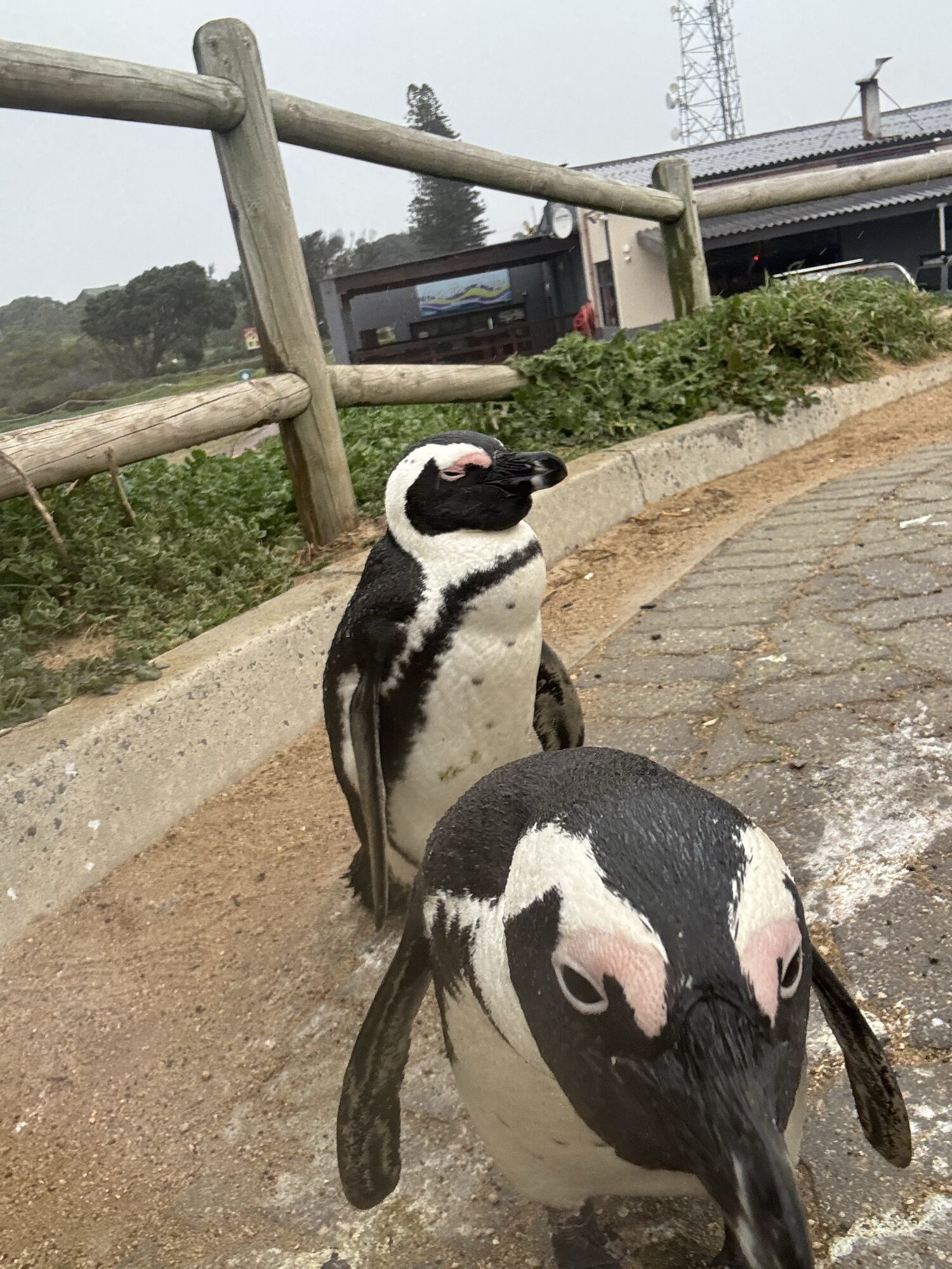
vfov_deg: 60.0
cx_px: 476
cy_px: 634
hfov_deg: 46.8
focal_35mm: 30
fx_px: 1100
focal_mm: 2.69
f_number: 1.9
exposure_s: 1/121
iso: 20
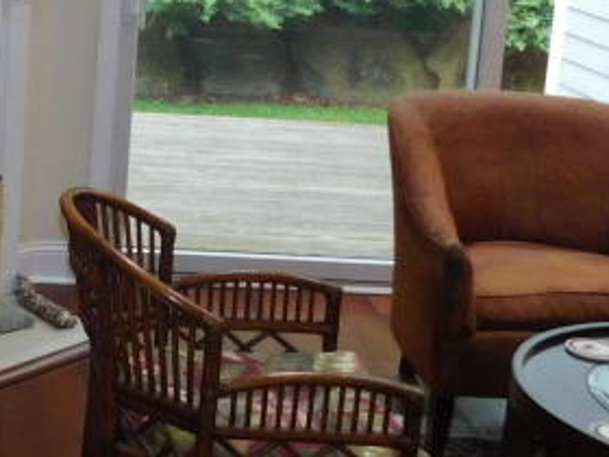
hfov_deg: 21.4
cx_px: -150
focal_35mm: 84
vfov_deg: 17.3
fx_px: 1478
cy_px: 44
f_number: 3
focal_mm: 4
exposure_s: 1/30
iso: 200
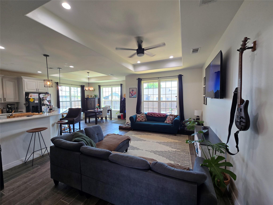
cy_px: 102
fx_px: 103
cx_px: 136
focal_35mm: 13
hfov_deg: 106.2
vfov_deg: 89.9
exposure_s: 1/60
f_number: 2.2
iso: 80
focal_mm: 2.2
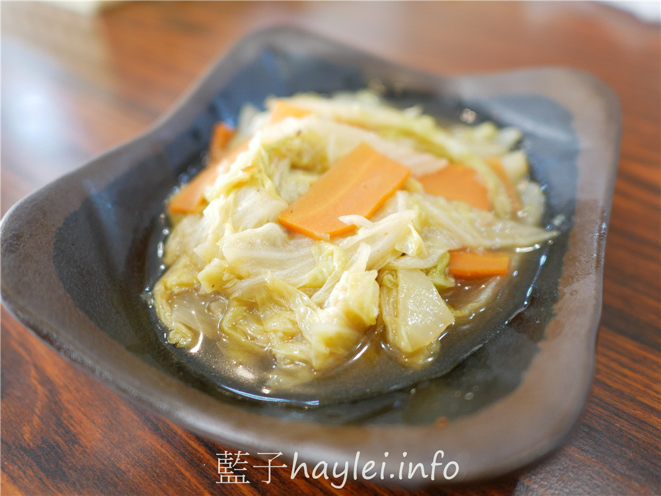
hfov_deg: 60.0
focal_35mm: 30
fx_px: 573
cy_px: 248
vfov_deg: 46.8
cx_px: 330
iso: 400
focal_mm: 15
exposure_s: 1/60
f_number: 1.7
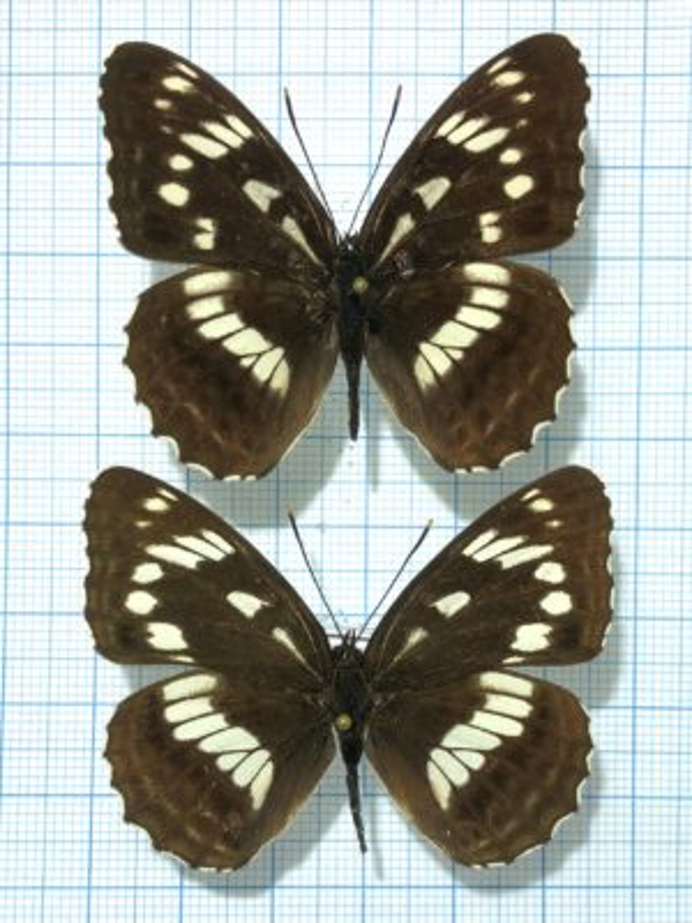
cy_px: 462
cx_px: 346
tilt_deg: -88.3
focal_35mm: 28
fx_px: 746
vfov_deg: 63.4
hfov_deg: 49.7
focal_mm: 3.99
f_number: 1.8
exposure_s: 1/552
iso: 20
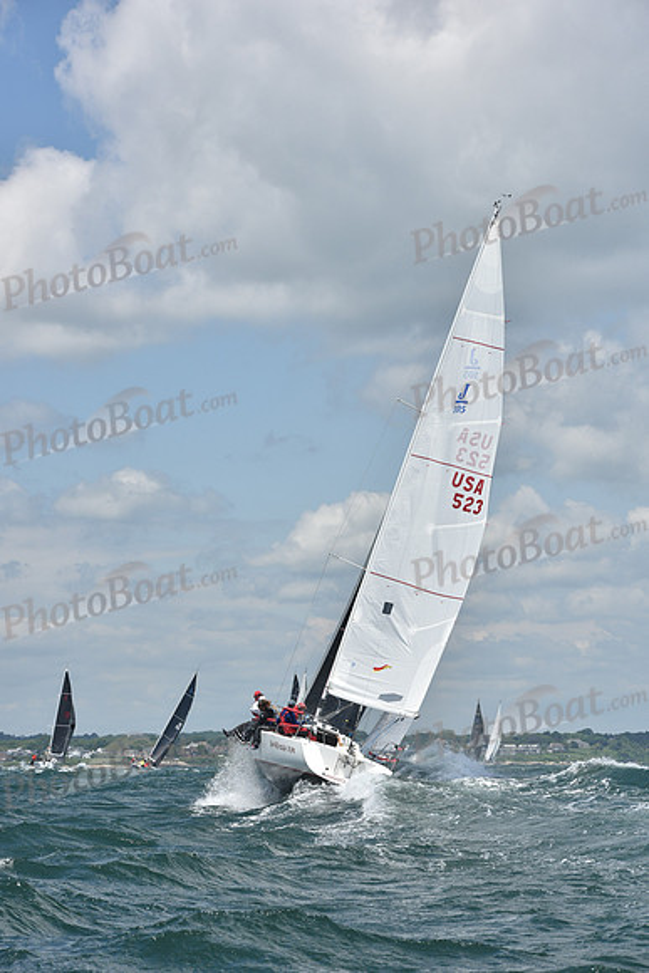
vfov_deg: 19.5
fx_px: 2837
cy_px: 486
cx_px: 324
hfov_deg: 13.0
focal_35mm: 105
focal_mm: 105
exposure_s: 1/1250
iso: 250
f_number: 9
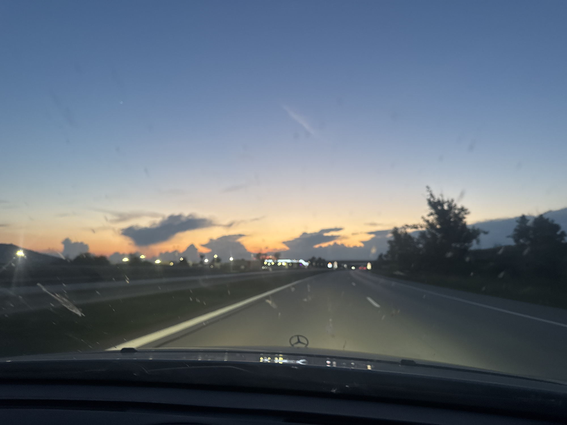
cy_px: 212
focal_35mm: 24
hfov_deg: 71.6
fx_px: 393
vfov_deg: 56.8
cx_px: 284
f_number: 1.78
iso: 250
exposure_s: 1/50
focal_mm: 6.76
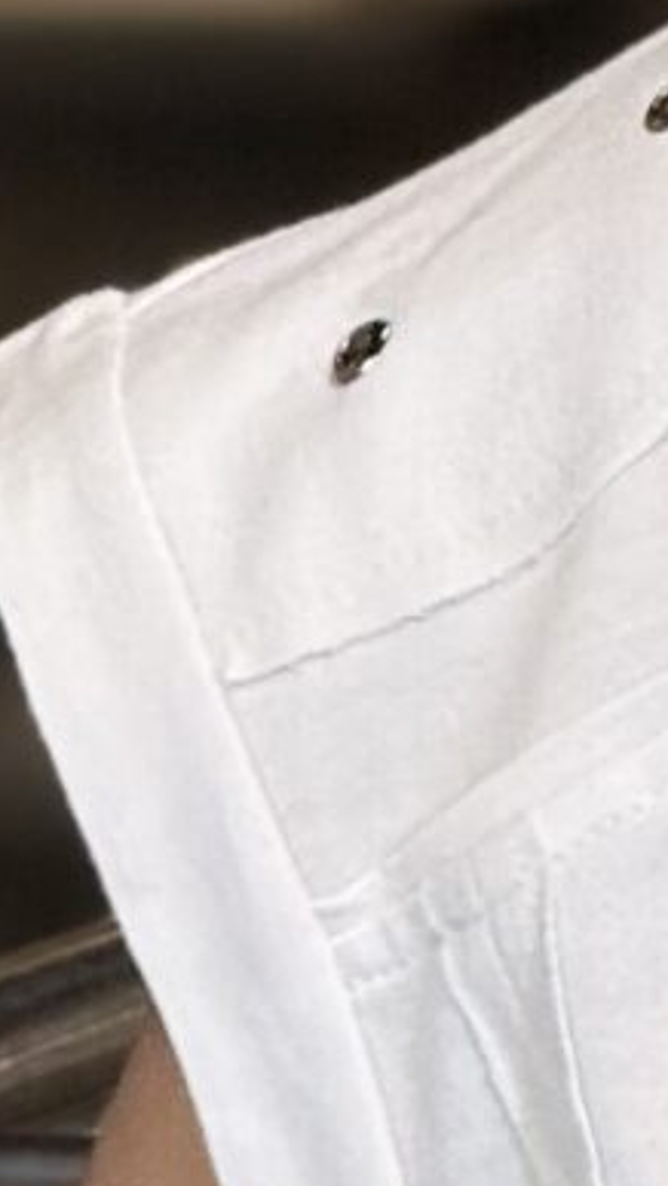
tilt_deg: -5.7
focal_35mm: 864
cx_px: 1832
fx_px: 27177
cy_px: 1520
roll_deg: -0.4
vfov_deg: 2.5
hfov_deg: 1.4
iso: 100
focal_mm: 15.66
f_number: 2.8
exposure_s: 1/100
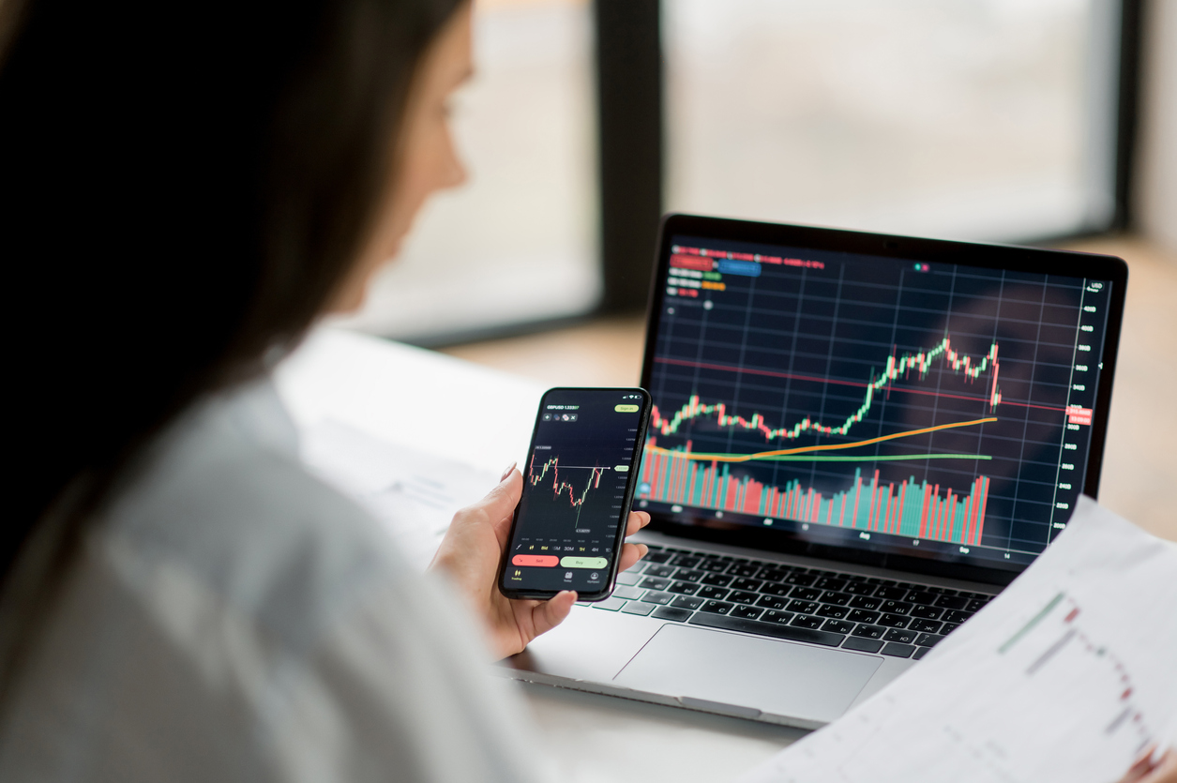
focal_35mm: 85
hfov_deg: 23.9
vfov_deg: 16.1
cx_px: 588
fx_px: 2777
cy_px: 392
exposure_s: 1/160
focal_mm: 85
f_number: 2
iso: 320
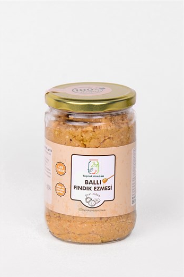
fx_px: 1235
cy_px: 139
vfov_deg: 12.8
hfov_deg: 8.5
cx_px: 92
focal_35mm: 161
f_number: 5.6
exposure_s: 1/125
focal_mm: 160
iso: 160
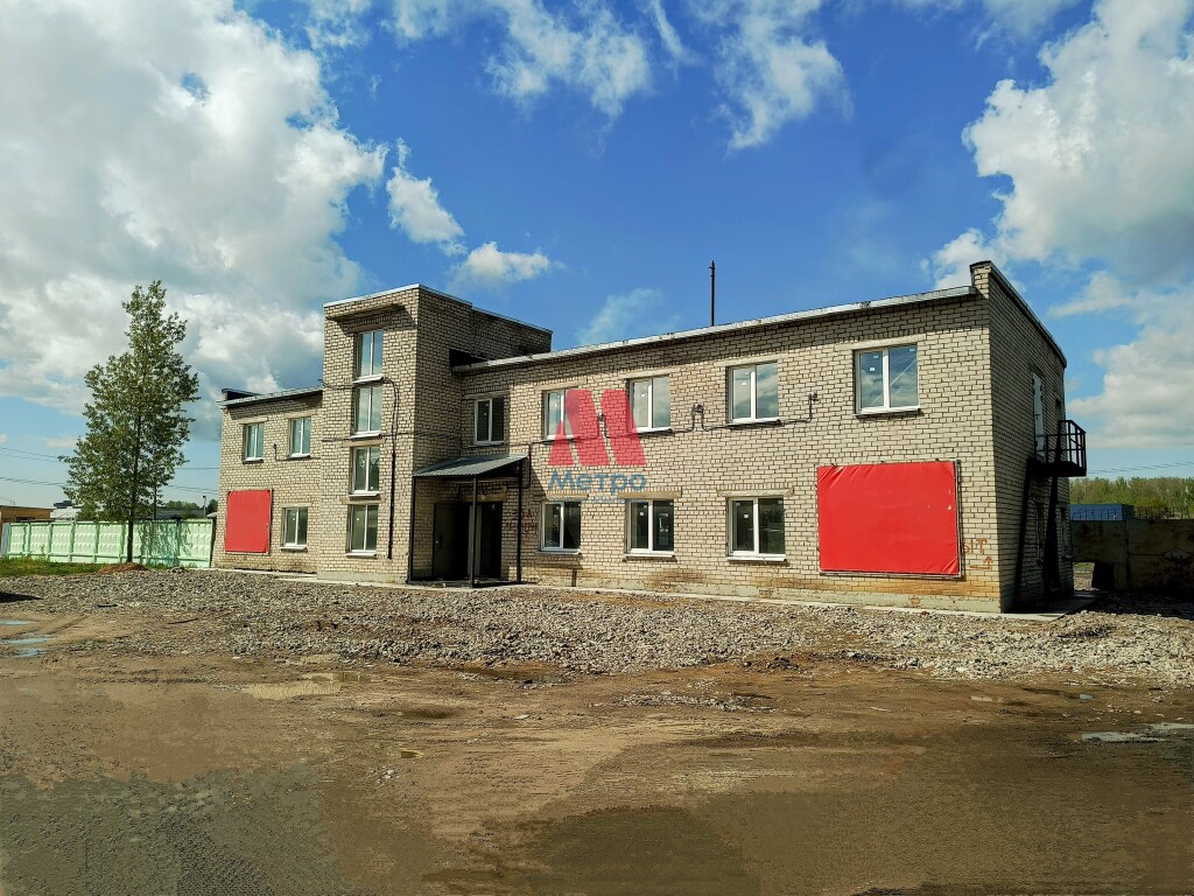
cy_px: 448
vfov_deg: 58.9
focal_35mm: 23
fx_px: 793
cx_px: 597
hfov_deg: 73.9
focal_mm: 5.25
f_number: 1.75
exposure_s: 1/737
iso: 51
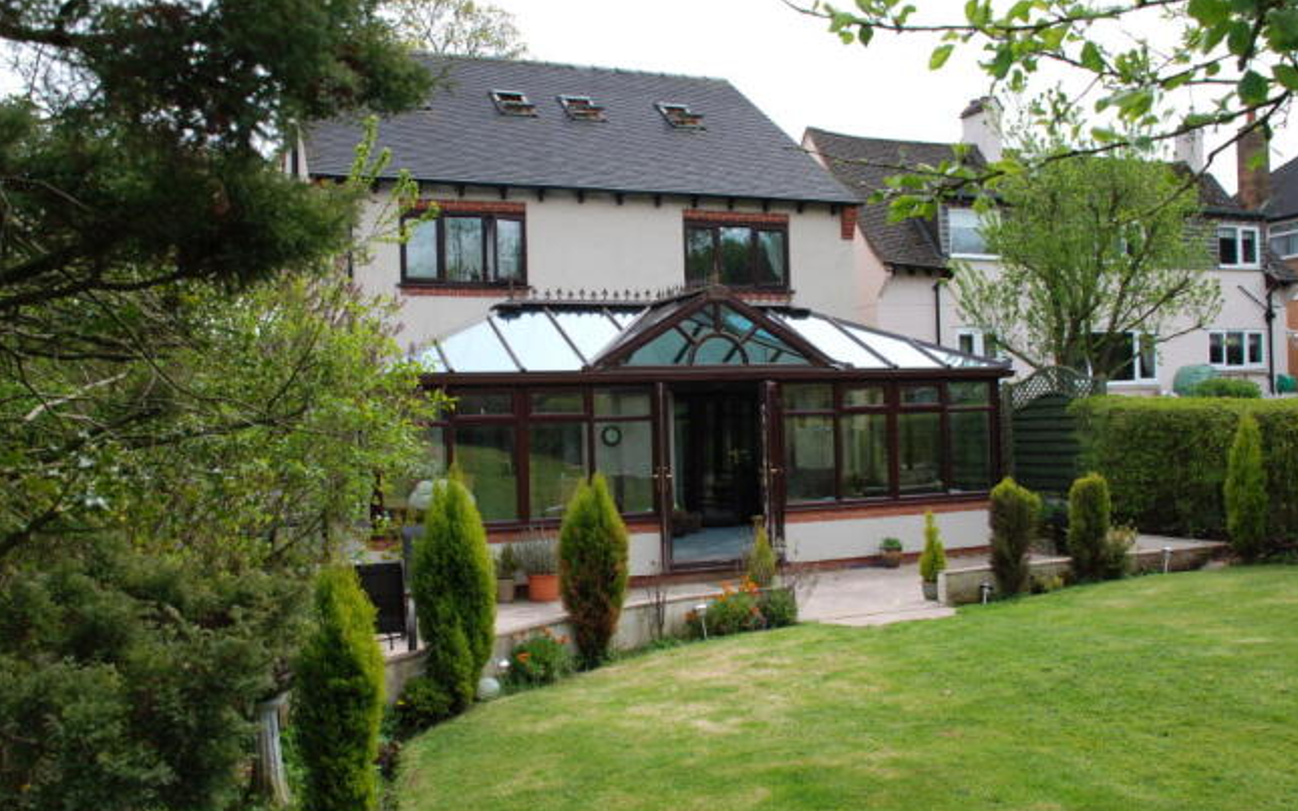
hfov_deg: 61.2
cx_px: 655
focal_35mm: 31
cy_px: 420
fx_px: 1097
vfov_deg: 40.6
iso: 100
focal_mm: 20
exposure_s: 1/125
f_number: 5.6
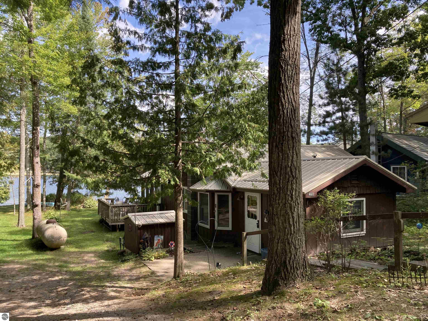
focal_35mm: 28
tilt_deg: +0.9
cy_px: 160
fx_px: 346
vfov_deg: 49.7
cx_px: 214
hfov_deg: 63.4
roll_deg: -0.2
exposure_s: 1/421
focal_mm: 3.99
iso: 20
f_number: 1.8
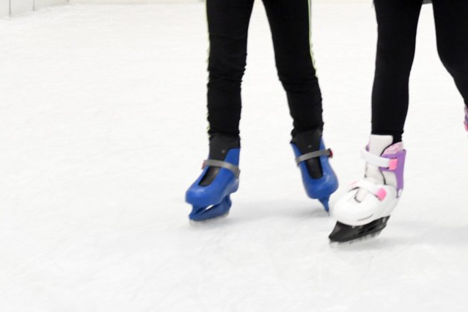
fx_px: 2378
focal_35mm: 183
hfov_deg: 10.8
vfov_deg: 7.4
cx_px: 709
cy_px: -146
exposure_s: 1/160
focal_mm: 38
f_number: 4
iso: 800
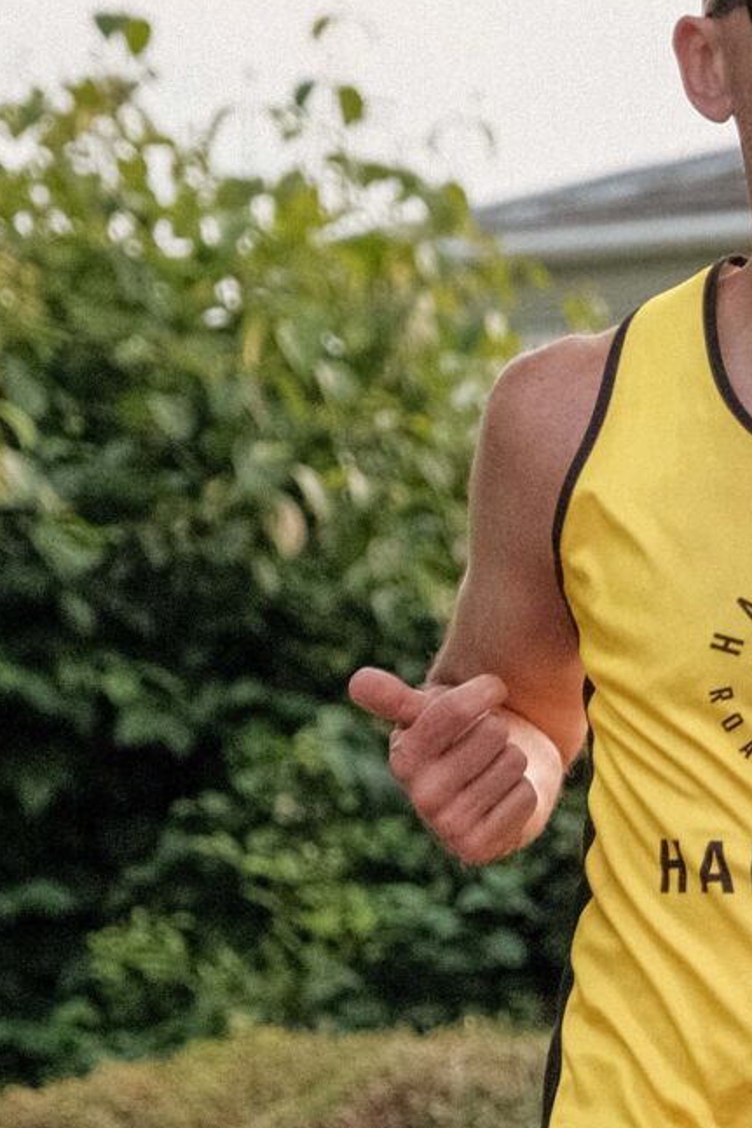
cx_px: 978
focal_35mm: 329
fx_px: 10302
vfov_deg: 6.2
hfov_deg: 4.2
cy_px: 1098
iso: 2000
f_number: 2.8
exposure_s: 1/1250
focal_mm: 55
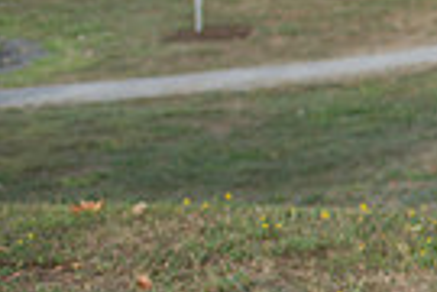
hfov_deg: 10.1
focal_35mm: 176
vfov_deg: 7.8
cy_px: 298
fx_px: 2136
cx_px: 1079
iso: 180
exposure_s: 1/320
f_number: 3.2
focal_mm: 35
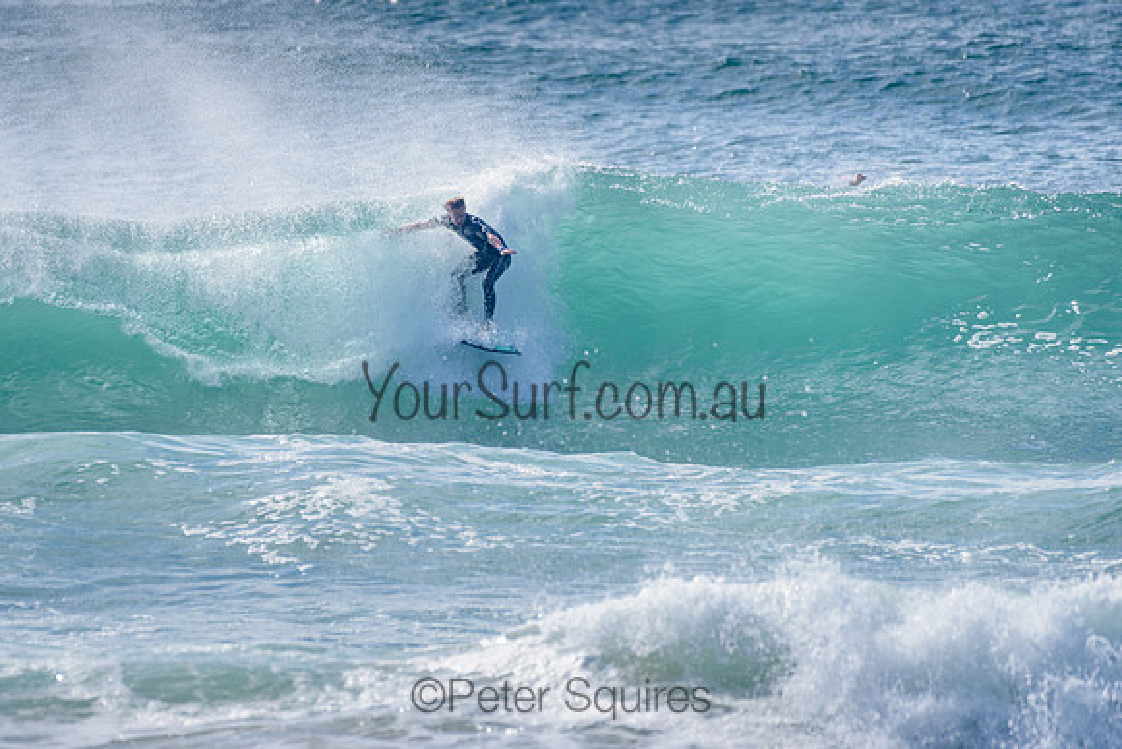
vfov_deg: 2.2
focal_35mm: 612
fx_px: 19083
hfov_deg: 3.4
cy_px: 290
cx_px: 453
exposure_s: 1/2000
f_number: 5.6
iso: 125
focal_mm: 500
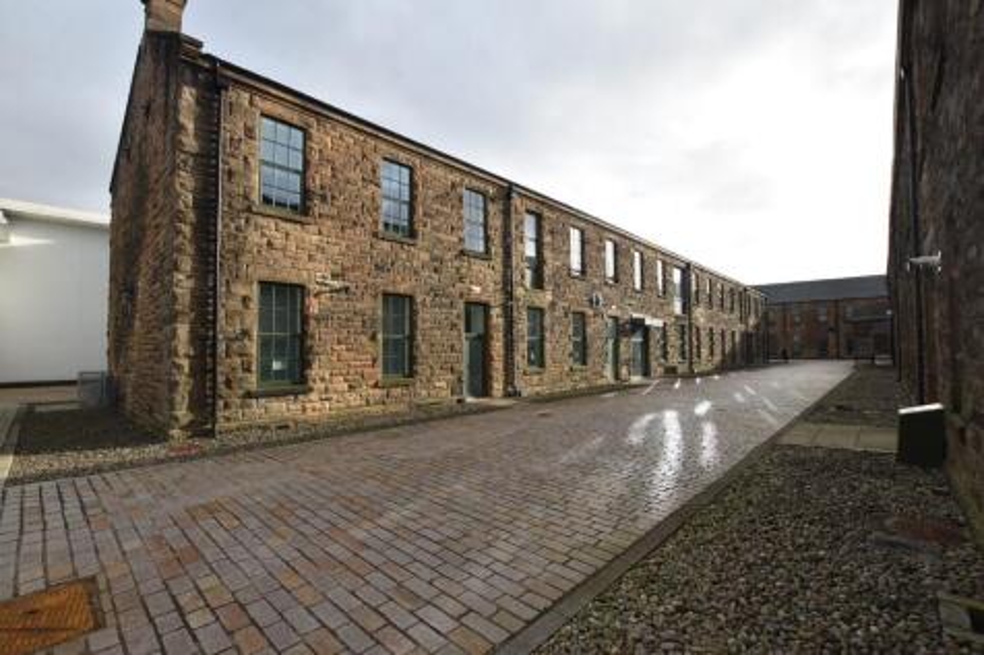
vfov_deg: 77.3
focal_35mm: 15
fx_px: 410
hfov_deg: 100.4
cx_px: 492
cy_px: 328
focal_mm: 10
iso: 200
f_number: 8
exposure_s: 1/250
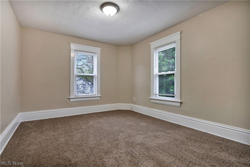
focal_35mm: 17
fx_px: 118
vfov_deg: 70.4
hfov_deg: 93.3
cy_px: 84
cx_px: 125
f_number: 4
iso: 400
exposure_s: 1/40
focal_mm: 17
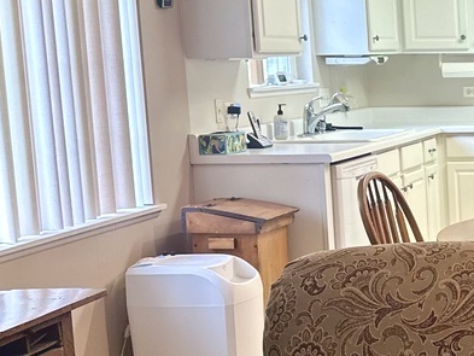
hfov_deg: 19.7
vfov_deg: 16.8
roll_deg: +0.7
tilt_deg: -8.1
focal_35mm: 88
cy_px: 220
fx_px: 1205
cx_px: 680
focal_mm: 6.86
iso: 200
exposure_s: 1/60
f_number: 1.78
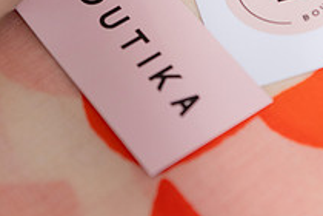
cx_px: 174
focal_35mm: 171
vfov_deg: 8.0
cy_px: 6
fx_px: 1534
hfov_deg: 12.0
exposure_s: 1/125
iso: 250
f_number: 4
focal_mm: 62
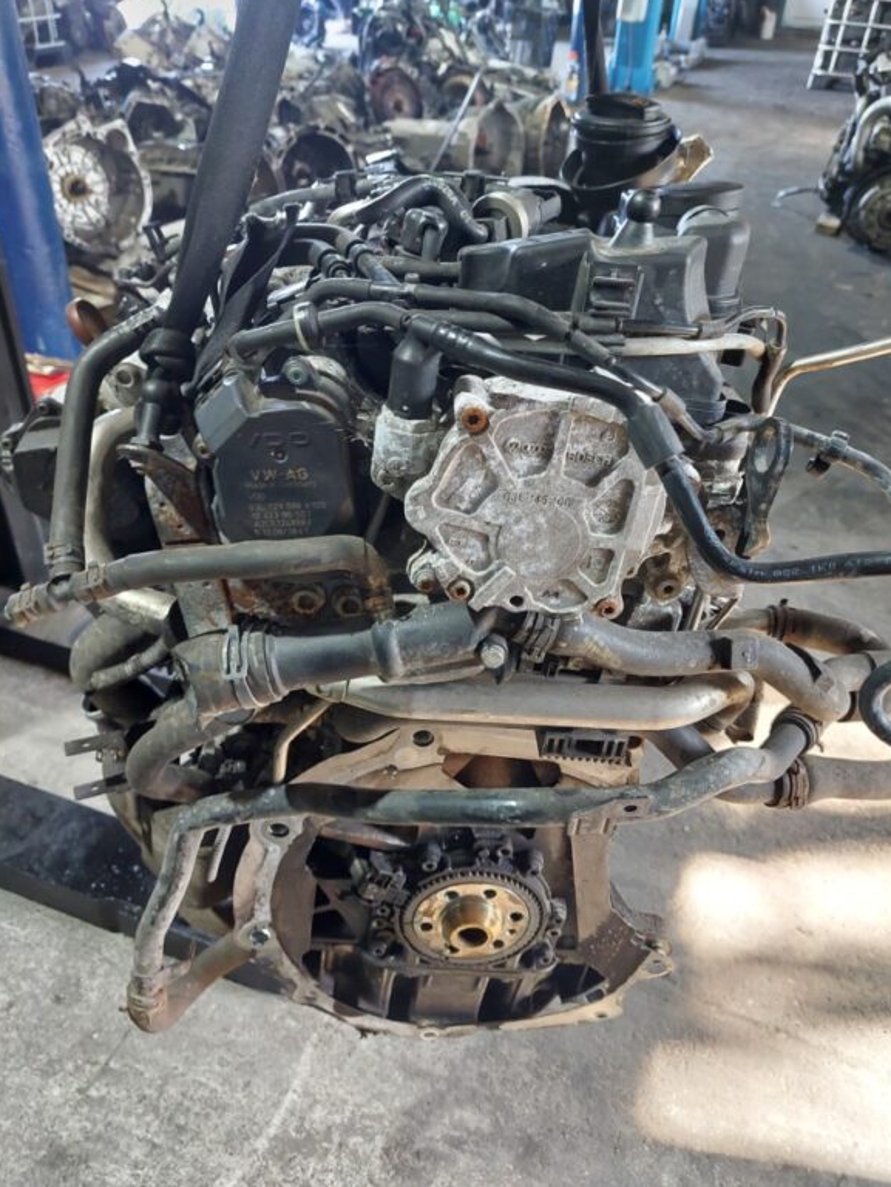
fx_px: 892
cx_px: 456
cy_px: 608
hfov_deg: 53.1
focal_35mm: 26
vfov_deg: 67.3
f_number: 1.8
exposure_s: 1/50
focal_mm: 5.23
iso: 500
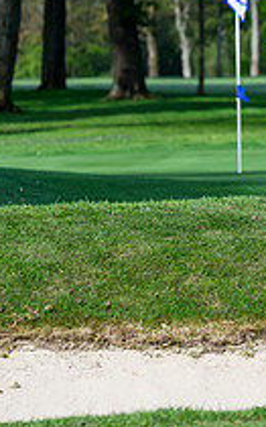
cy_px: 42
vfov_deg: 5.1
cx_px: 558
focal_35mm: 408
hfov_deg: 3.2
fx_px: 4739
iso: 500
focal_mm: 145
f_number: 5
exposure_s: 1/1600
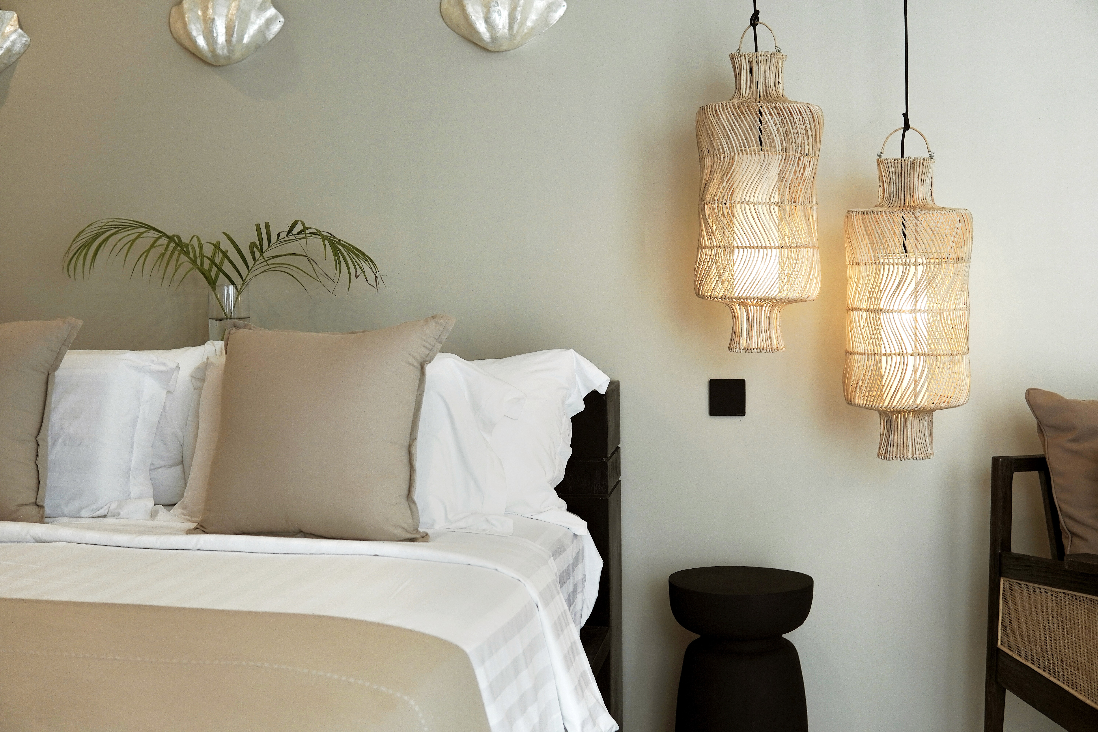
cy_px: 366
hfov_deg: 43.6
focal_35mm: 45
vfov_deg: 29.9
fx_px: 1372
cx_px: 549
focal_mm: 30
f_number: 2.5
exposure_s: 1/320
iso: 320
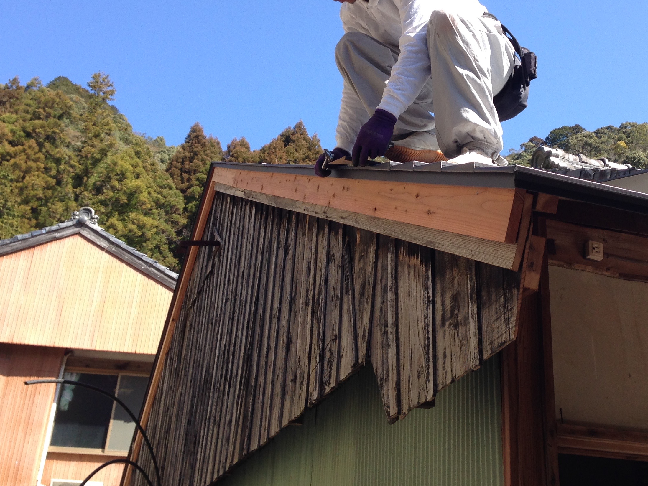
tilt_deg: +27.9
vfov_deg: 29.5
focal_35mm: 49
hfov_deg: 38.5
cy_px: 161
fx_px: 917
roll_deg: -2.9
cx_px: 426
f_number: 2.4
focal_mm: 4.12
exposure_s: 1/536
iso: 50
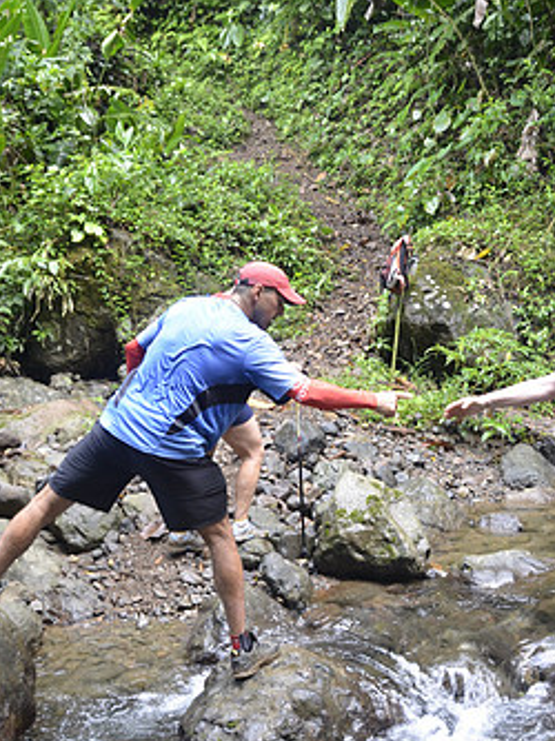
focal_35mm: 45
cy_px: 395
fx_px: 963
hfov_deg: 31.7
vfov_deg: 42.1
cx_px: 404
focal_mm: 18
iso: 560
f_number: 4
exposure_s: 1/60
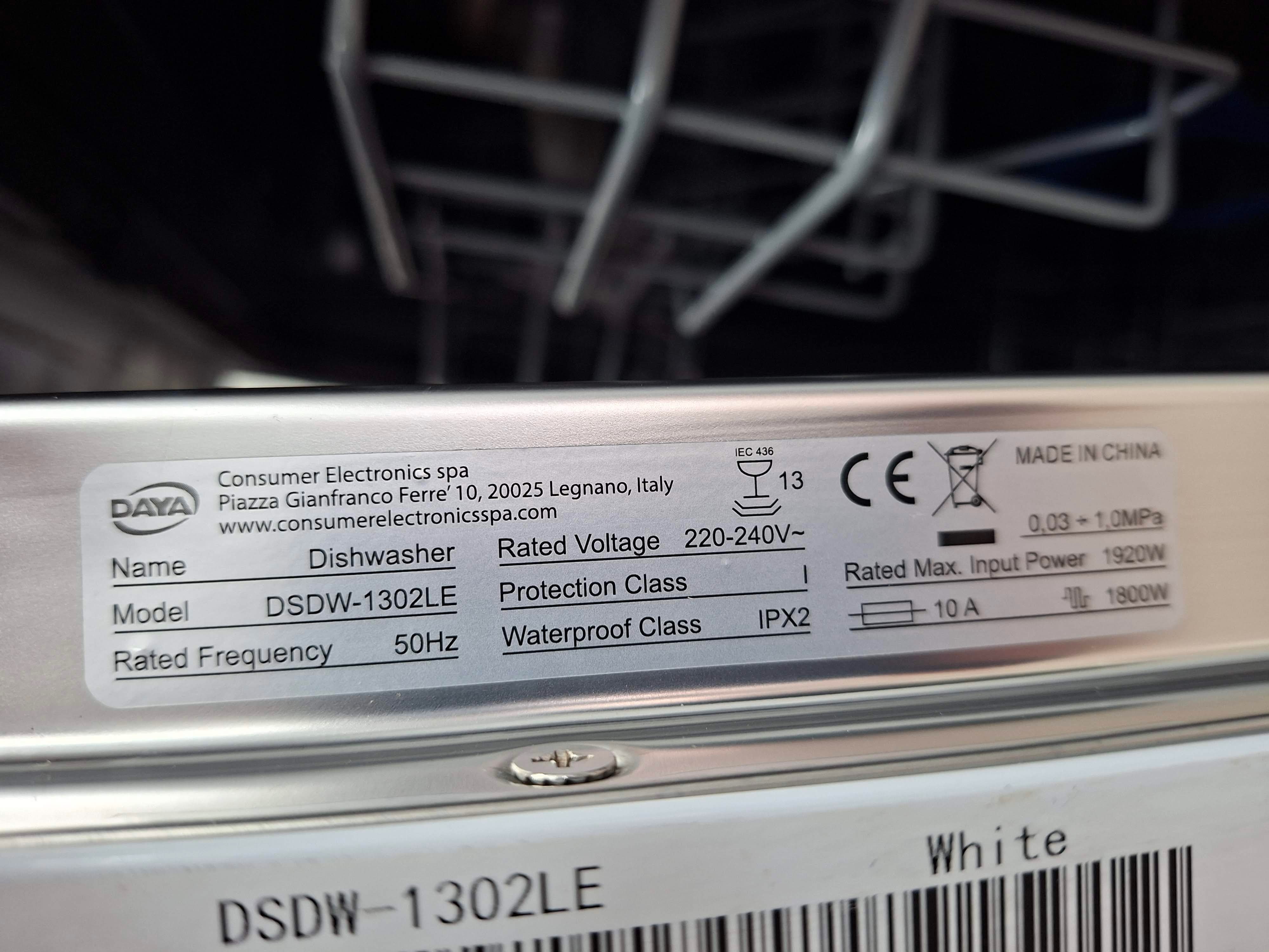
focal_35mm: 23
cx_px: 634
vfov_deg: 58.9
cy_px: 476
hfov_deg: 73.9
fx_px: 843
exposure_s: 1/33
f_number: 1.8
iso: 250
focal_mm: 5.54
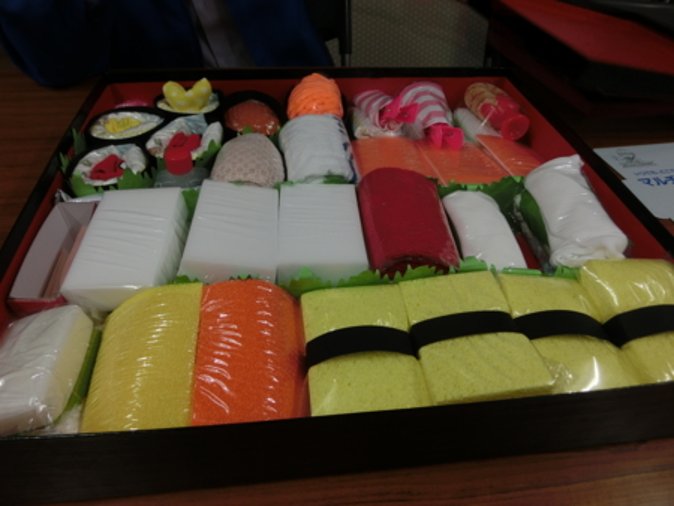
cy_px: 253
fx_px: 468
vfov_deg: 56.9
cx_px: 337
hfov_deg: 71.6
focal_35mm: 24
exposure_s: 1/40
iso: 80
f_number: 3
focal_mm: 4.24
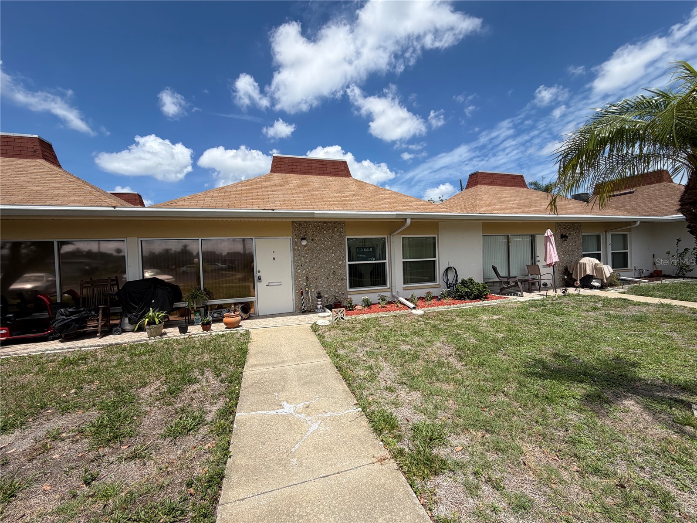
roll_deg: +2.3
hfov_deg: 102.1
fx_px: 282
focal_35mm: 14
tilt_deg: -0.2
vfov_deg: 85.7
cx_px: 348
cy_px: 262
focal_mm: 2.22
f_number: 2.2
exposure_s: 1/1105
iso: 20
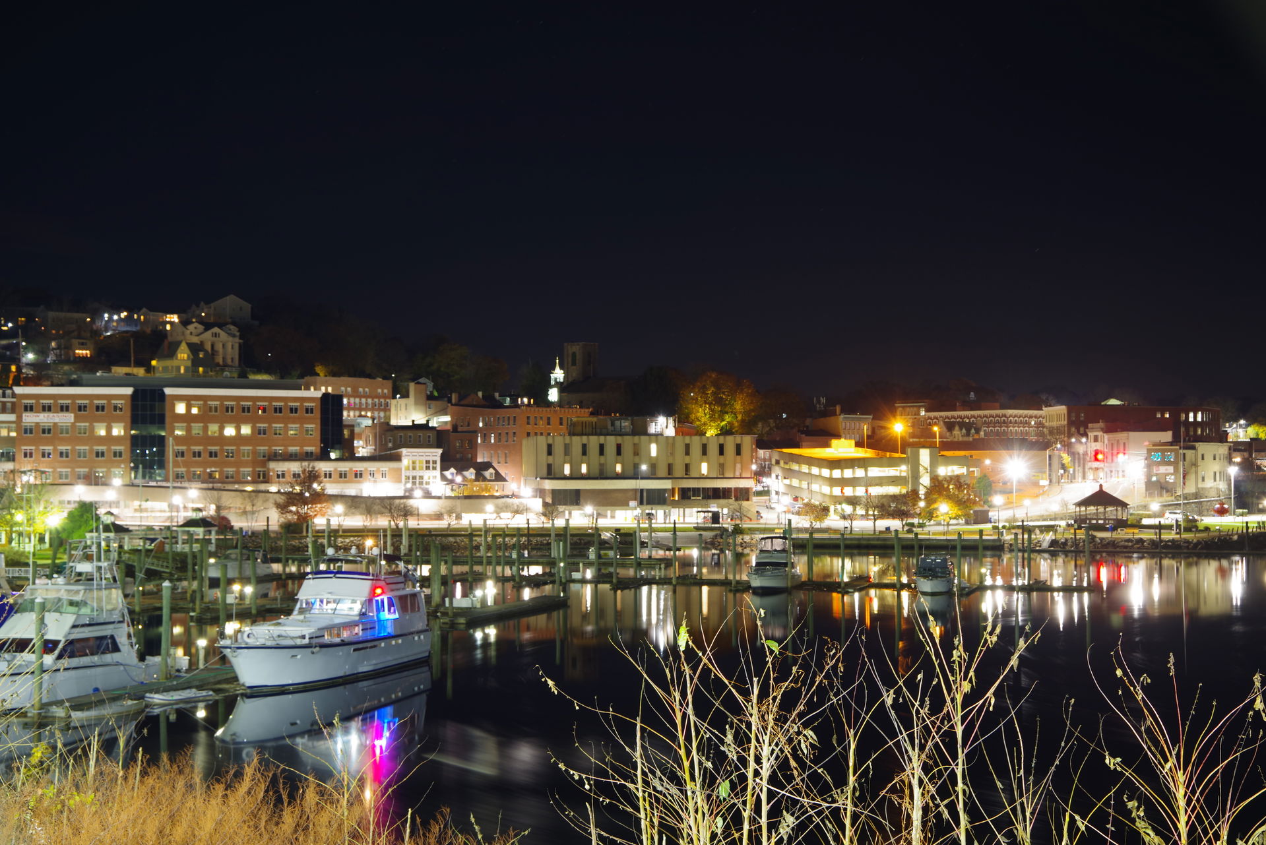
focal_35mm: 53
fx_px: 1864
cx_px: 633
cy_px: 422
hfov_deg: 37.5
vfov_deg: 25.5
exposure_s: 30
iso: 200
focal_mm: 53
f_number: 8
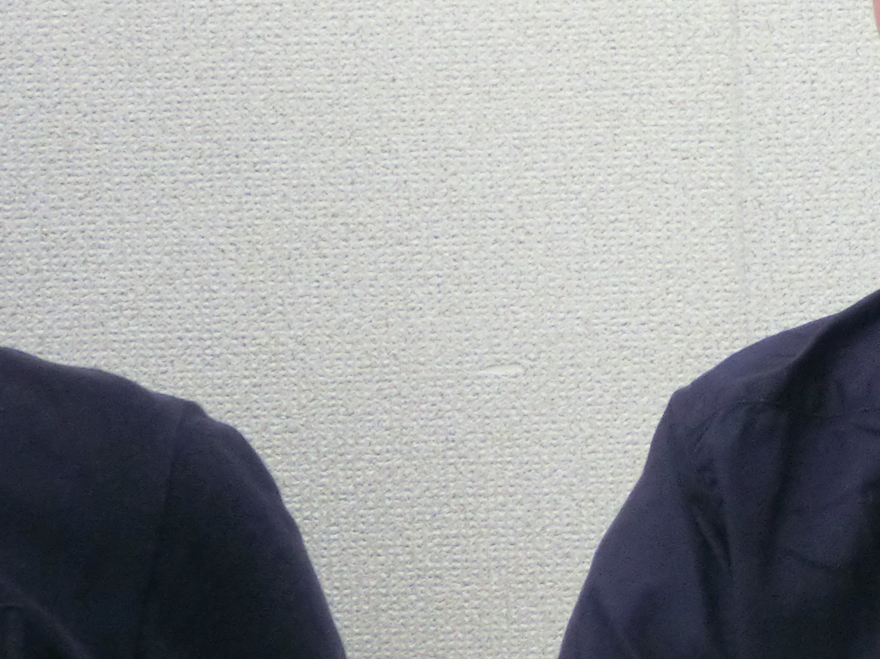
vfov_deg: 6.0
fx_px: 6278
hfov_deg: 7.9
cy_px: 382
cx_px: 1041
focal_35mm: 247
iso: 800
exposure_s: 1/80
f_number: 5
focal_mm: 15.16
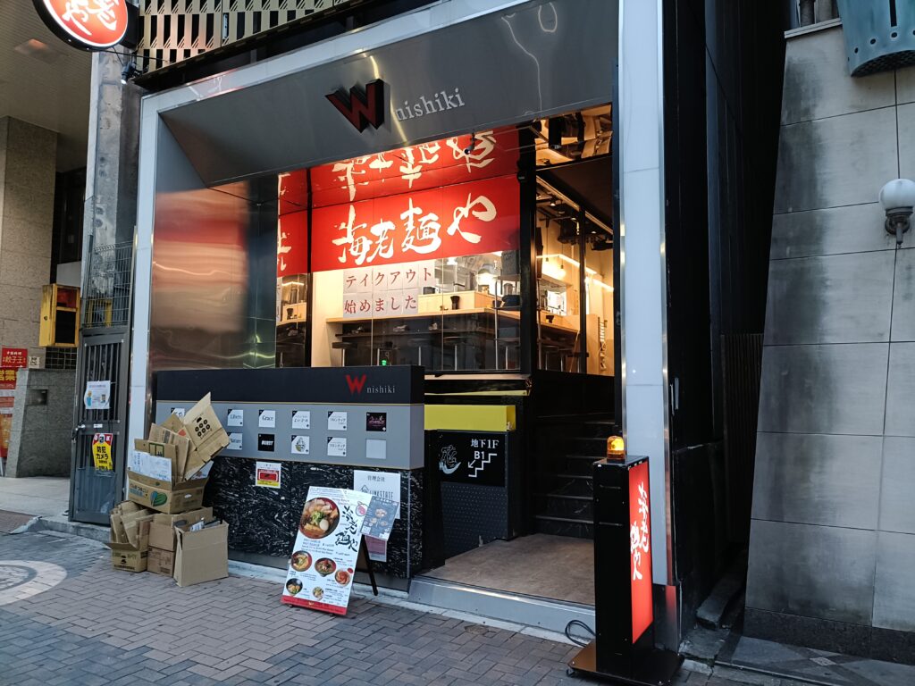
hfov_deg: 69.4
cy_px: 343
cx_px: 458
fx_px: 661
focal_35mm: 25
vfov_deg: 54.9
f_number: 1.7
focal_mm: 4.7
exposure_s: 1/50
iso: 1250
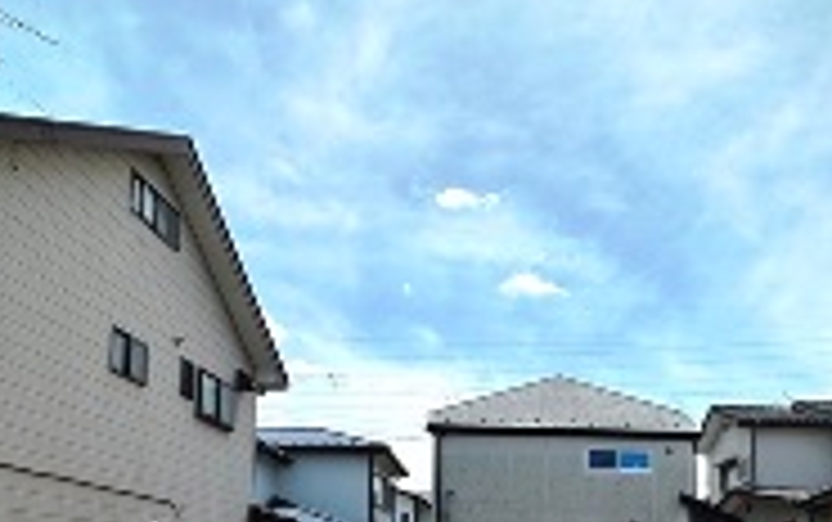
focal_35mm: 32
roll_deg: -0.6
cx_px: 553
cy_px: 526
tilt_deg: +4.9
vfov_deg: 35.6
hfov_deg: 58.3
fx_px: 726
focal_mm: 2.22
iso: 40
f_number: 2.2
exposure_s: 1/2506
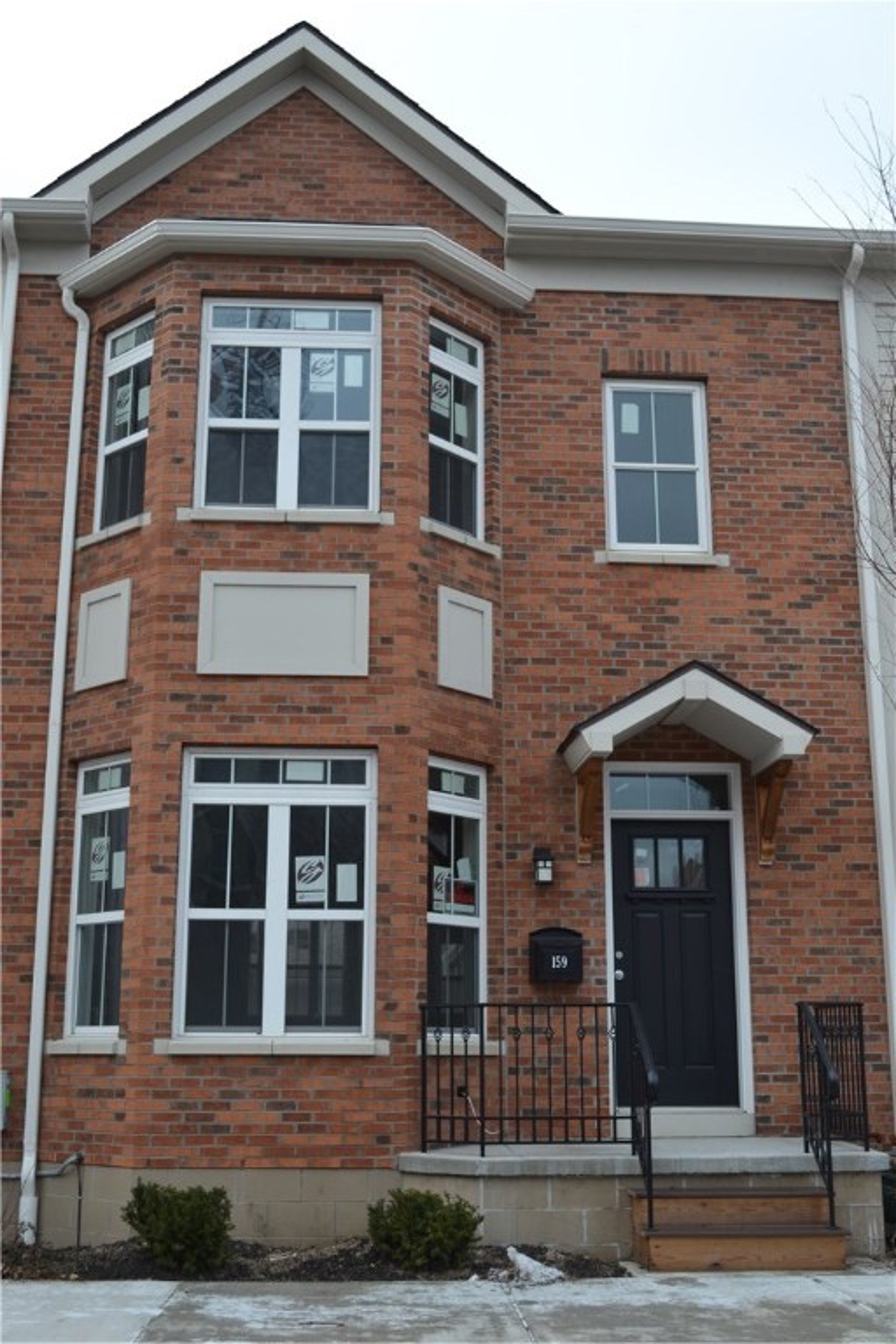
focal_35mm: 39
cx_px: 448
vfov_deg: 49.6
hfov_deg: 34.2
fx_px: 1456
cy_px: 672
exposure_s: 1/160
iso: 100
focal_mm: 26
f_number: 6.3
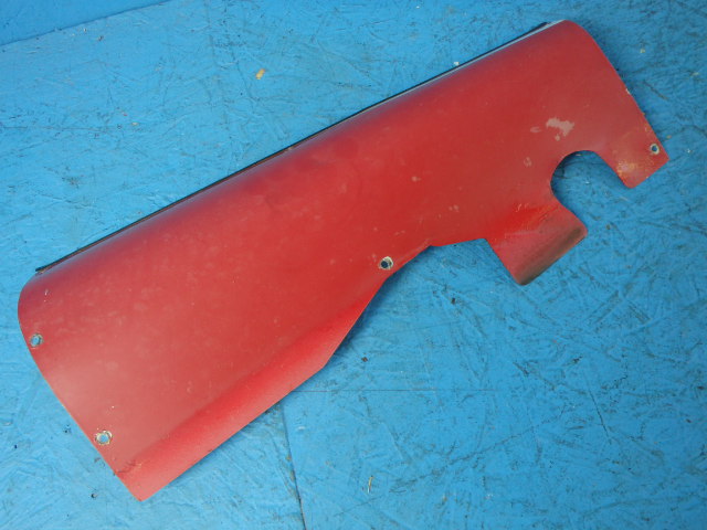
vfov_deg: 49.7
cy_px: 265
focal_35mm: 28
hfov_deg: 63.4
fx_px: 572
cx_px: 354
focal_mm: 5
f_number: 3.9
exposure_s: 1/30
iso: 200
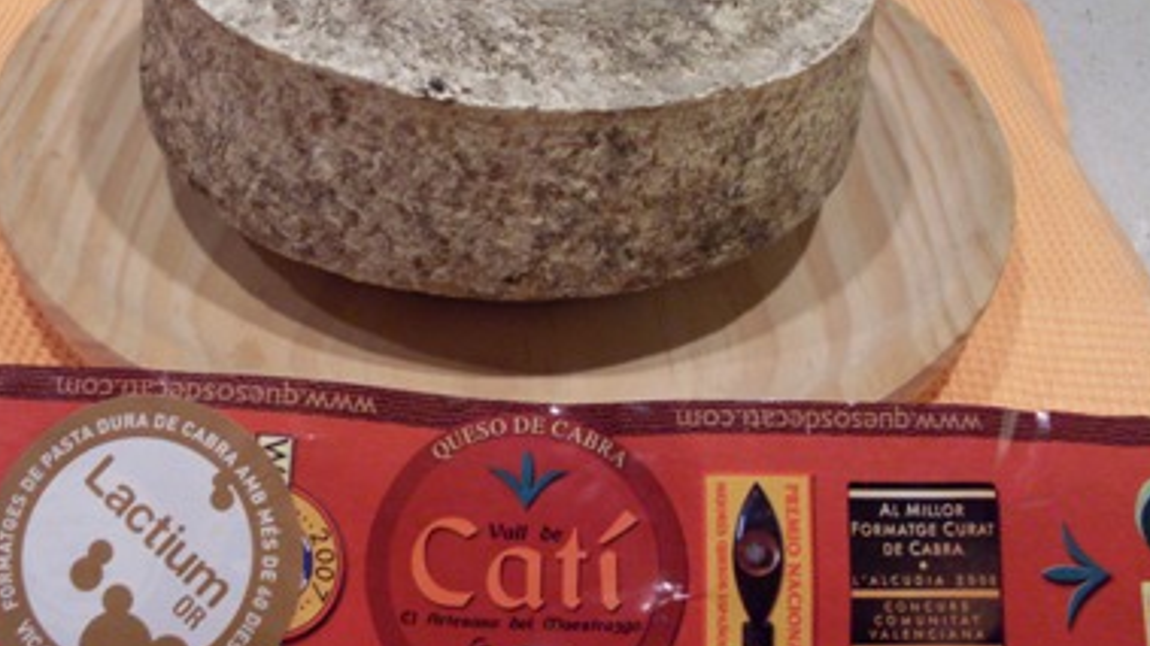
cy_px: 227
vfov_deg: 24.3
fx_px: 1494
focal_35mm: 49
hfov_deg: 42.0
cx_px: 504
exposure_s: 1/45
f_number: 2.8
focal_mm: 6.3
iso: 200
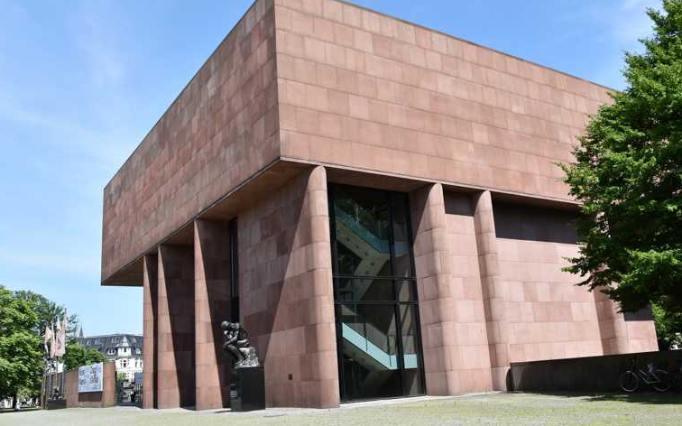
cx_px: 338
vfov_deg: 44.5
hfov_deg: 66.5
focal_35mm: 28
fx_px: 520
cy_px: 200
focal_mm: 18
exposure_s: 1/320
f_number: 9
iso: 200
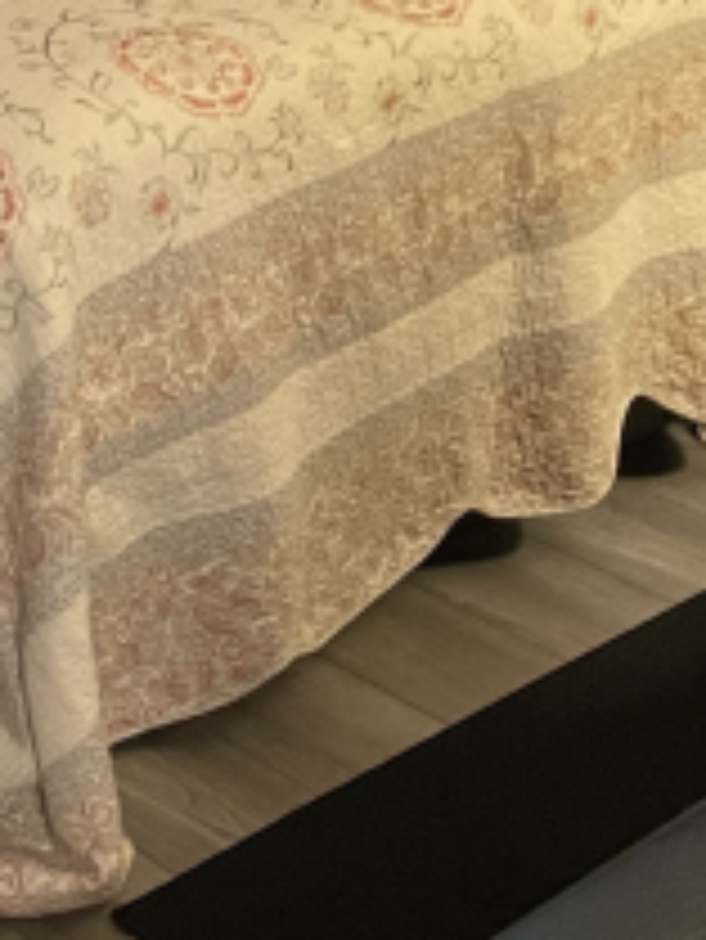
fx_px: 2255
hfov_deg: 16.2
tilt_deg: -18.1
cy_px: 20
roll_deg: +1.6
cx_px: -373
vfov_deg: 22.7
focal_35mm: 83
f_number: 1.6
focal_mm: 4.2
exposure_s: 1/30
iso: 800
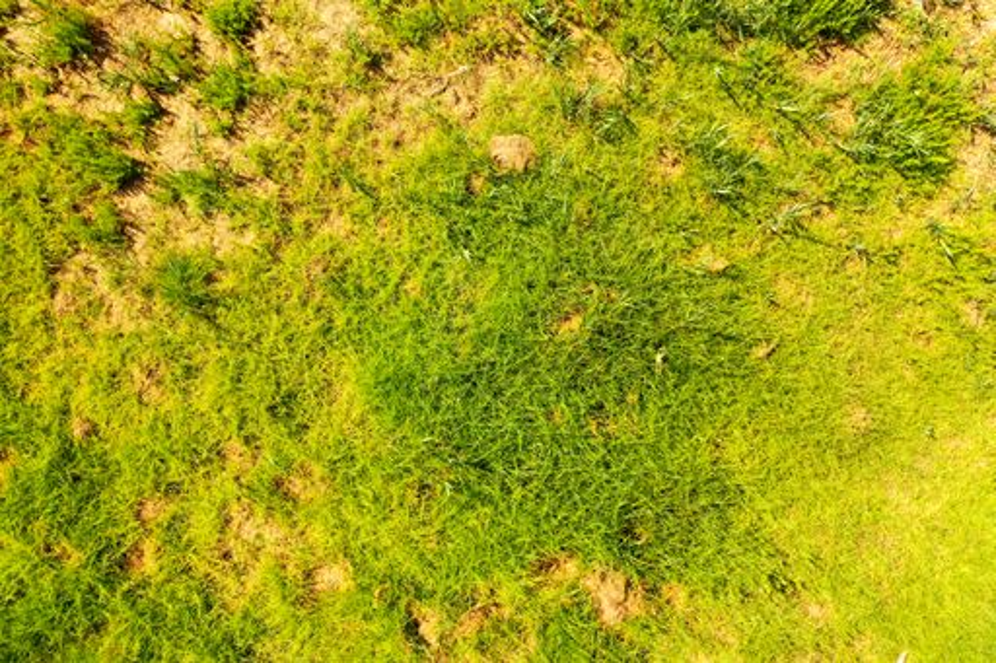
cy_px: 332
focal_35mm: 28
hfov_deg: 65.5
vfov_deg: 46.4
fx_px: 774
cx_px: 498
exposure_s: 1/40
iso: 200
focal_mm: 10.26
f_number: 3.5
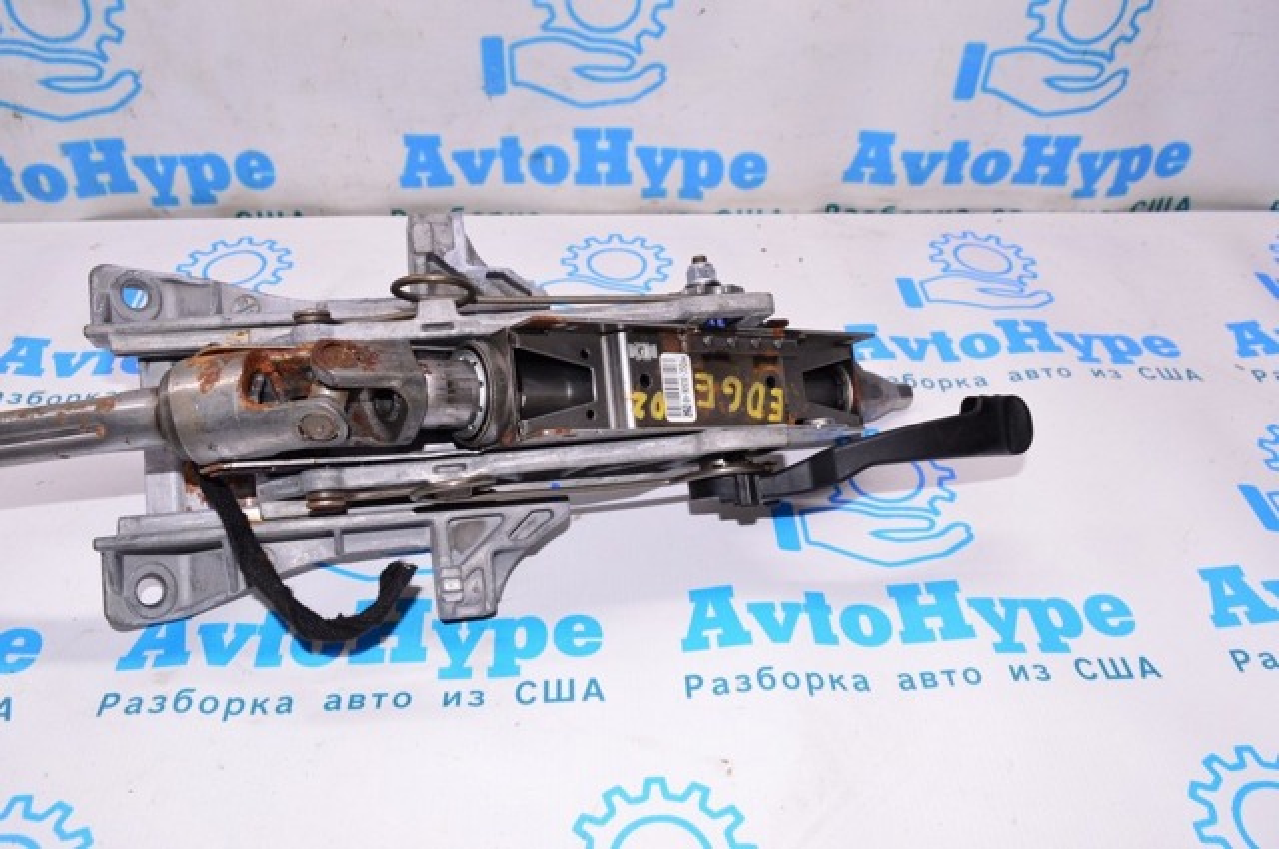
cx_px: 640
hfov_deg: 59.6
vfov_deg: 41.6
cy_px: 424
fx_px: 1118
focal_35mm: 32
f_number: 8
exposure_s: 1/125
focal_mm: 21
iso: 1600
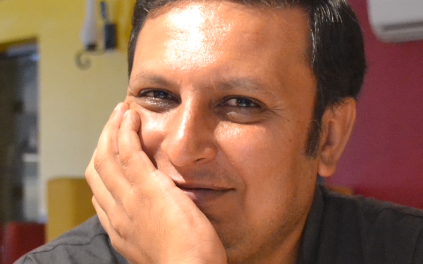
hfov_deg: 17.8
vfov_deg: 11.1
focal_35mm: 117
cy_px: 253
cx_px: 226
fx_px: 1349
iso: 3200
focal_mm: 30
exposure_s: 1/8
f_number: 4.5
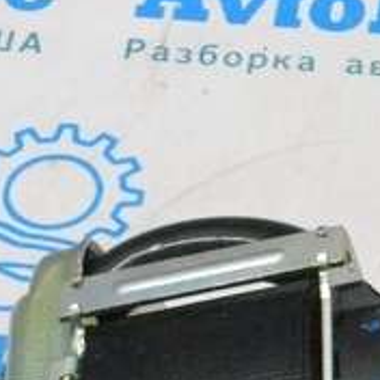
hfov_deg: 8.1
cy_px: 677
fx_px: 2583
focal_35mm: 208
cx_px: 682
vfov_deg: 8.1
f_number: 11
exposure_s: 1/160
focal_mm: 28
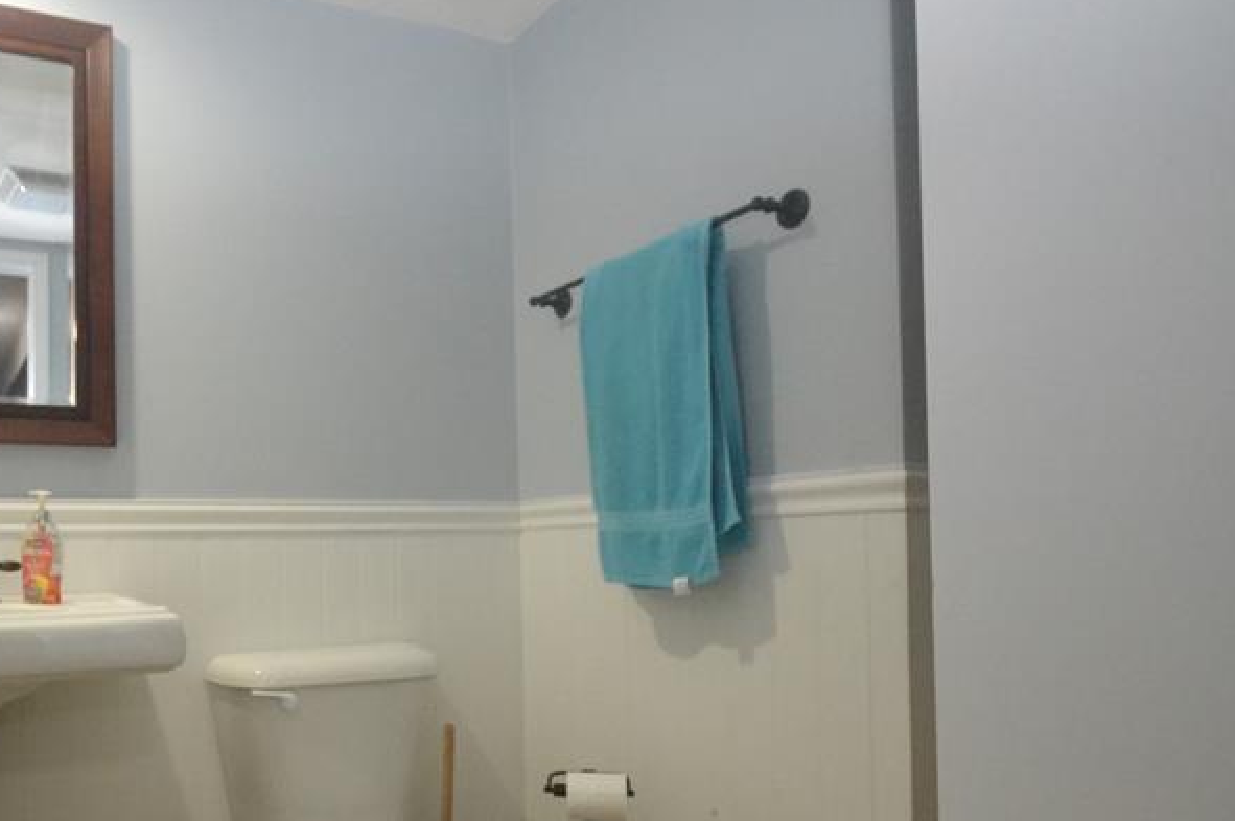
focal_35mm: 26
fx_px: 891
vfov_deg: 48.8
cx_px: 336
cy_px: 531
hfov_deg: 65.9
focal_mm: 10
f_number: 4
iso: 3200
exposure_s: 1/60
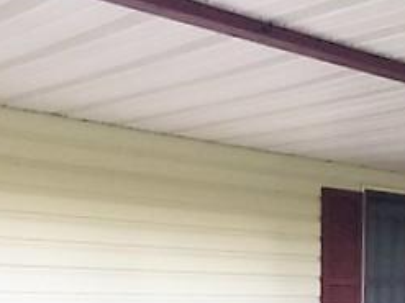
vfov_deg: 19.5
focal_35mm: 72
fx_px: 842
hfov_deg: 26.5
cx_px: 329
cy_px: 337
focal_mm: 4.15
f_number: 2.2
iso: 40
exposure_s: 1/30
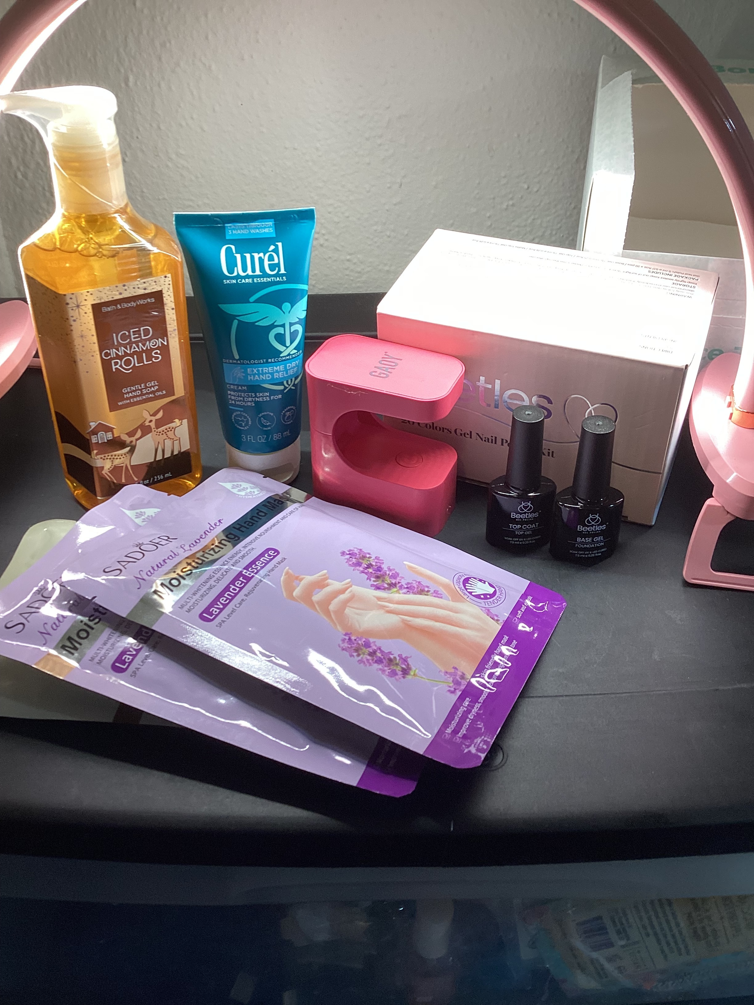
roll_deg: -3.0
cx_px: 377
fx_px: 900
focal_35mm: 31
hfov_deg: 45.4
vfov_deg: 58.4
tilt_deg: -40.9
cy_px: 502
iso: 50
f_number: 2.4
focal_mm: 3.3
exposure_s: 1/60
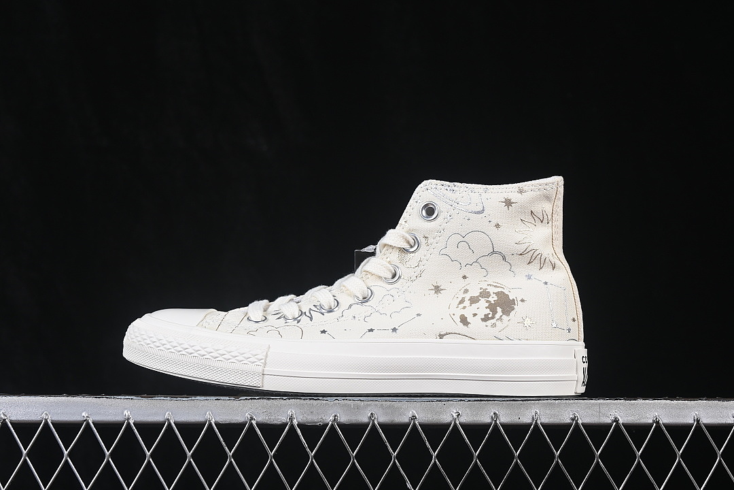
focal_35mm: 75
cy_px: 245
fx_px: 1529
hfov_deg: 27.0
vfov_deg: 18.2
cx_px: 367
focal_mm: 50
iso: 160
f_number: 8
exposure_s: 1/80
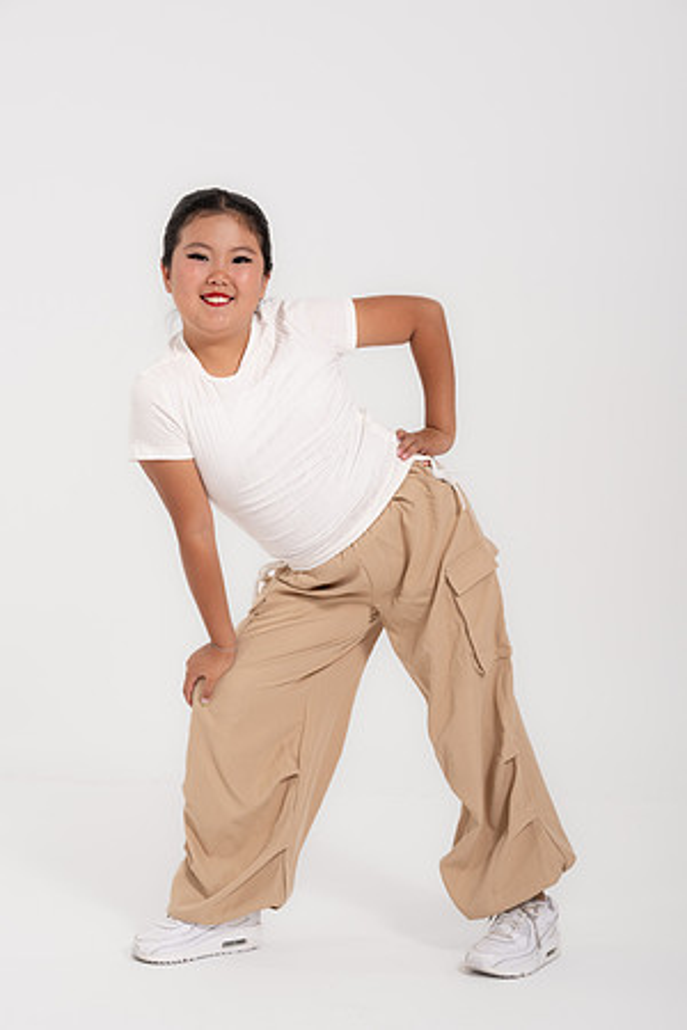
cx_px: 344
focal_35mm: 70
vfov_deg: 28.8
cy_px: 515
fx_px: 2004
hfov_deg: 19.5
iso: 320
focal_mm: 70
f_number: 10
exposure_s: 1/160
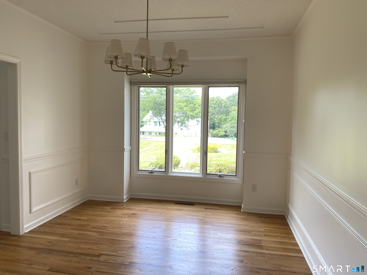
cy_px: 138
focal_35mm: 26
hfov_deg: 67.3
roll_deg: -0.6
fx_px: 276
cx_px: 184
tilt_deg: -3.9
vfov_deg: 53.1
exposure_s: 1/120
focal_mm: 4.25
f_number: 1.8
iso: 50
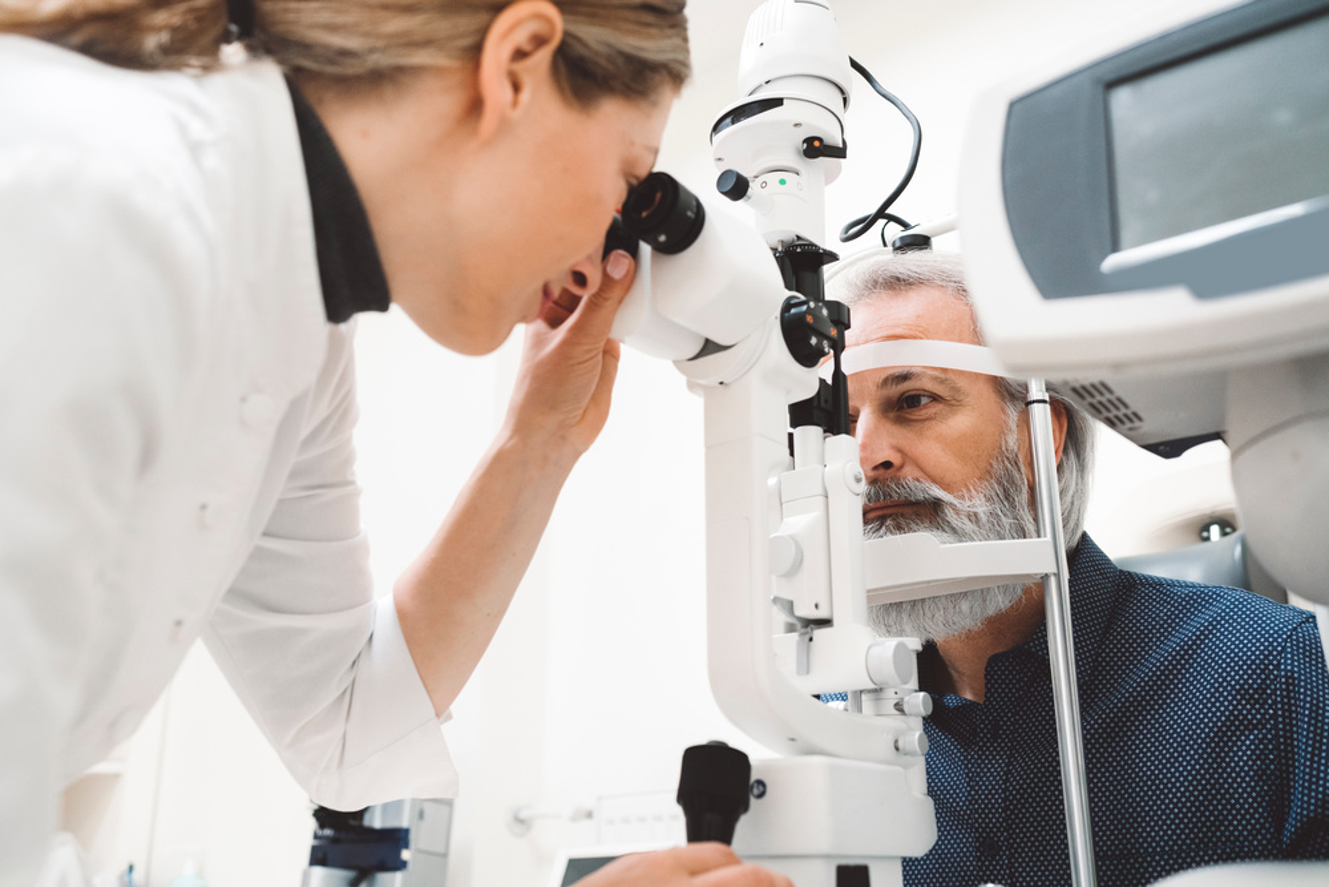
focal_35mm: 35
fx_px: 1292
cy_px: 444
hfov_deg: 54.4
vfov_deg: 37.9
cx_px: 664
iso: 1600
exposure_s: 1/125
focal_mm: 35
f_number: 3.5
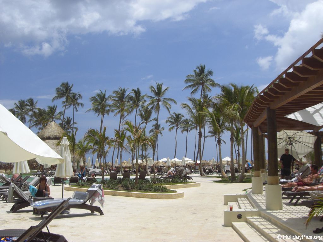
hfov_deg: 49.0
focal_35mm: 38
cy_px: 121
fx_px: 355
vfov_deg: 37.7
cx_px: 162
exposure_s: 1/250
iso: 64
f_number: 8
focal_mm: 6.2
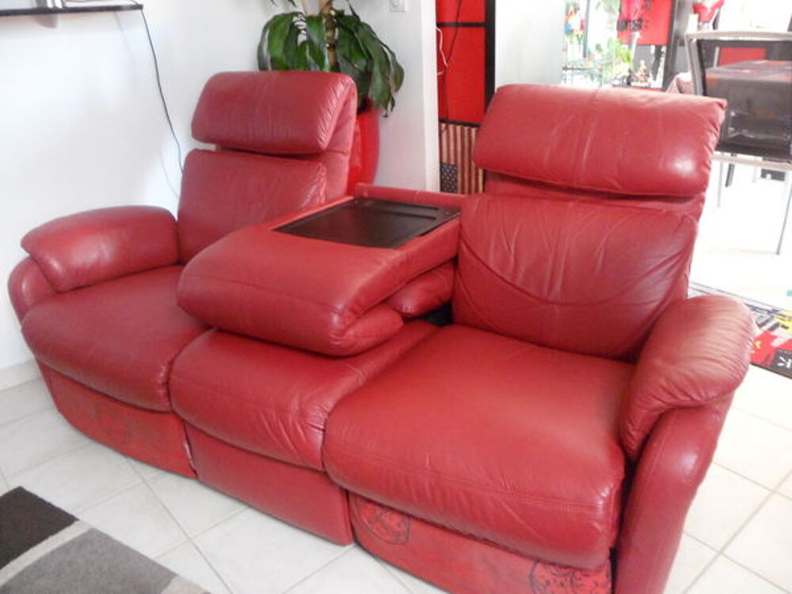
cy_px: 297
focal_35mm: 27
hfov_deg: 65.3
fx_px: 618
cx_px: 396
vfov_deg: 51.4
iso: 400
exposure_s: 1/8
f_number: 3.5
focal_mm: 4.9
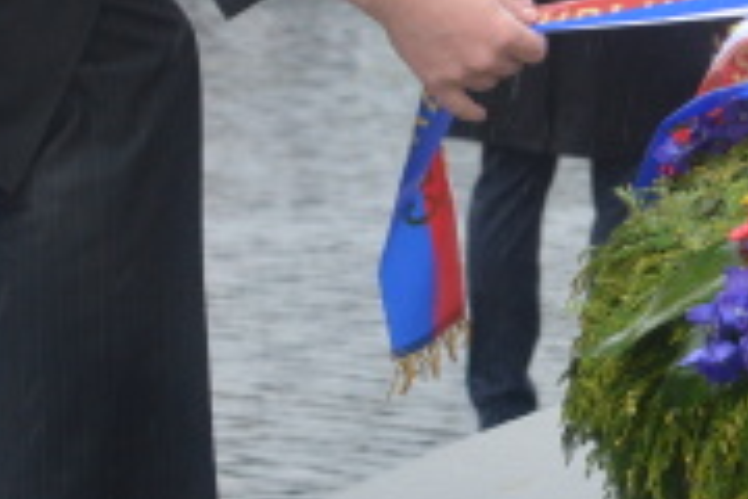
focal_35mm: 459
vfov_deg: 3.0
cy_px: 35
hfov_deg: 4.5
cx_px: 844
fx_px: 9536
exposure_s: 1/250
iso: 1250
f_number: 11
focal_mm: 110
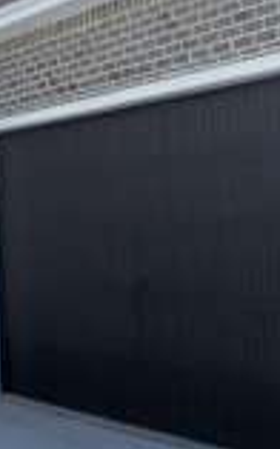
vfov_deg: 24.0
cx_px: -11
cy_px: 50
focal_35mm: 84
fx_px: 1027
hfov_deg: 15.2
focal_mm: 5.96
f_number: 1.6
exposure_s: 1/3125
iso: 50
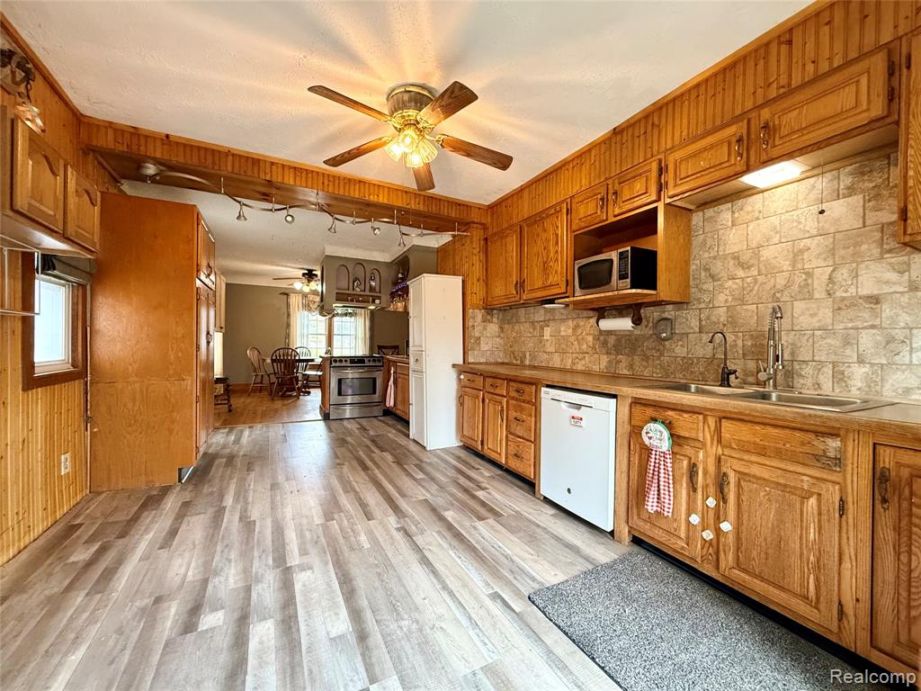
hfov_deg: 102.1
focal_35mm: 14
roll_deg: -0.6
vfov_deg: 85.7
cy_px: 346
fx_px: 372
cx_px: 460
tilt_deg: -0.3
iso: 500
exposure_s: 1/120
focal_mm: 2.22
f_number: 2.2
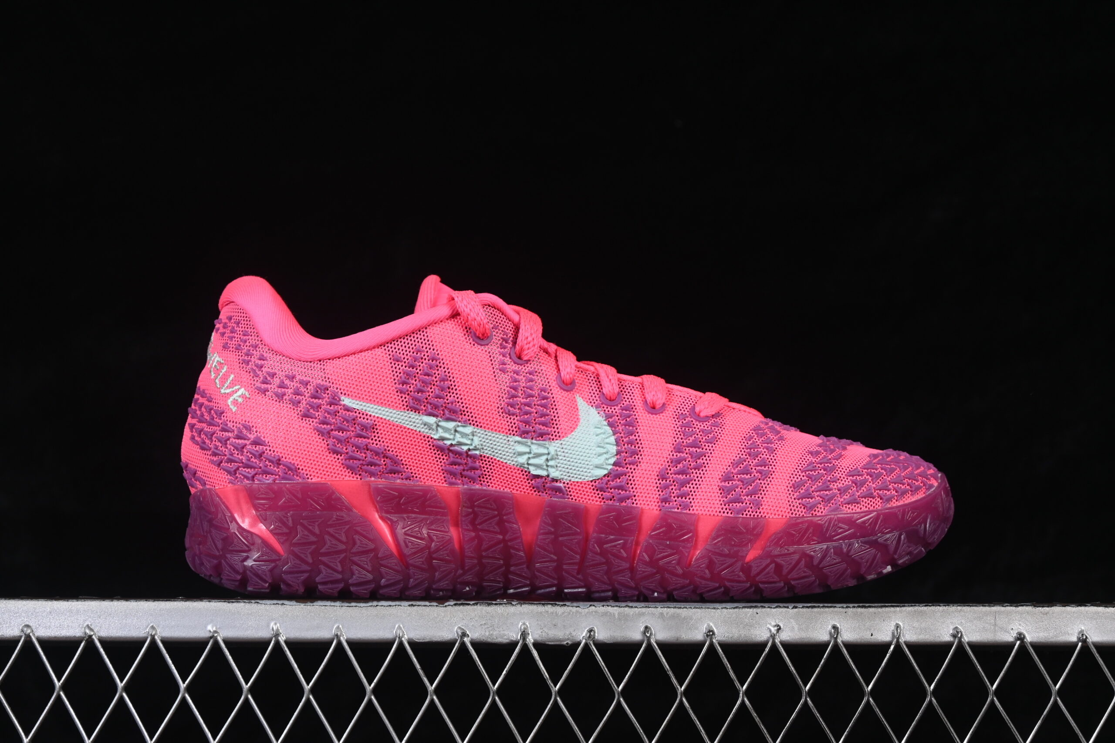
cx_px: 558
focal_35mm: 75
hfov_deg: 27.0
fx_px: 2323
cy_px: 372
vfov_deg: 18.2
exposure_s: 1/80
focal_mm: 50
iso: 160
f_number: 8
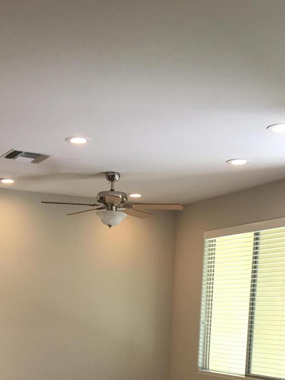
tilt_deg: -3.3
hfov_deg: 23.5
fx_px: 680
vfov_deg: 29.2
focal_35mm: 62
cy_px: 379
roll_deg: -2.4
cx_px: 77
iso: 25
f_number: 2.2
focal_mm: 4.15
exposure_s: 1/40
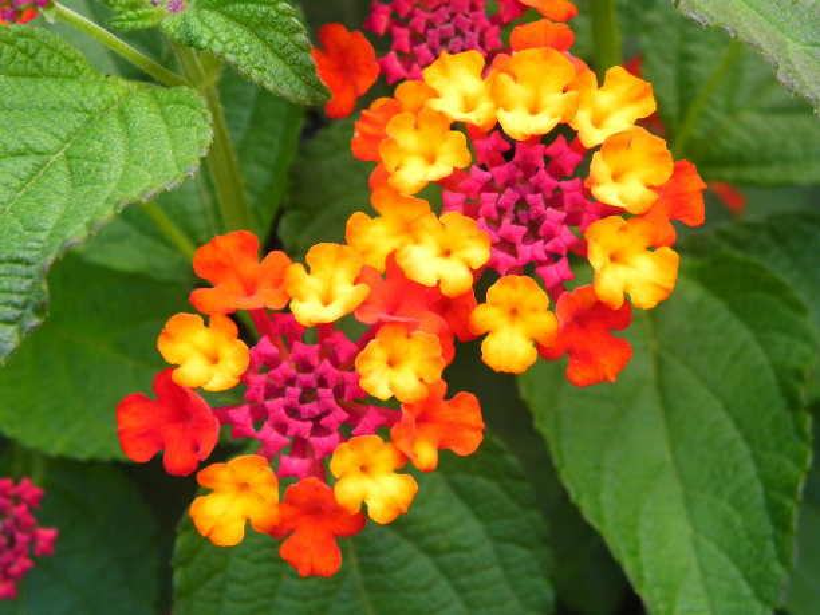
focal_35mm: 66
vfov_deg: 22.3
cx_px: 410
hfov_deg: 29.4
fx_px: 1563
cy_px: 308
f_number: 4
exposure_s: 1/160
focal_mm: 11.8
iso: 160
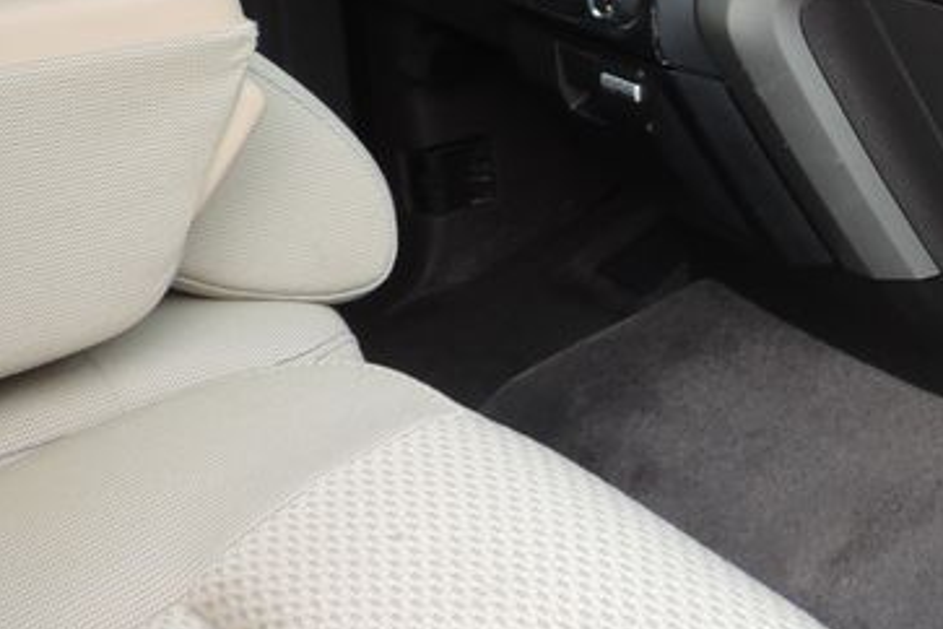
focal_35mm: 88
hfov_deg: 21.5
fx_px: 2305
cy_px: 138
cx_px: 1120
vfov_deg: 15.4
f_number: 3
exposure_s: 1/80
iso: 80
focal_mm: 4.3
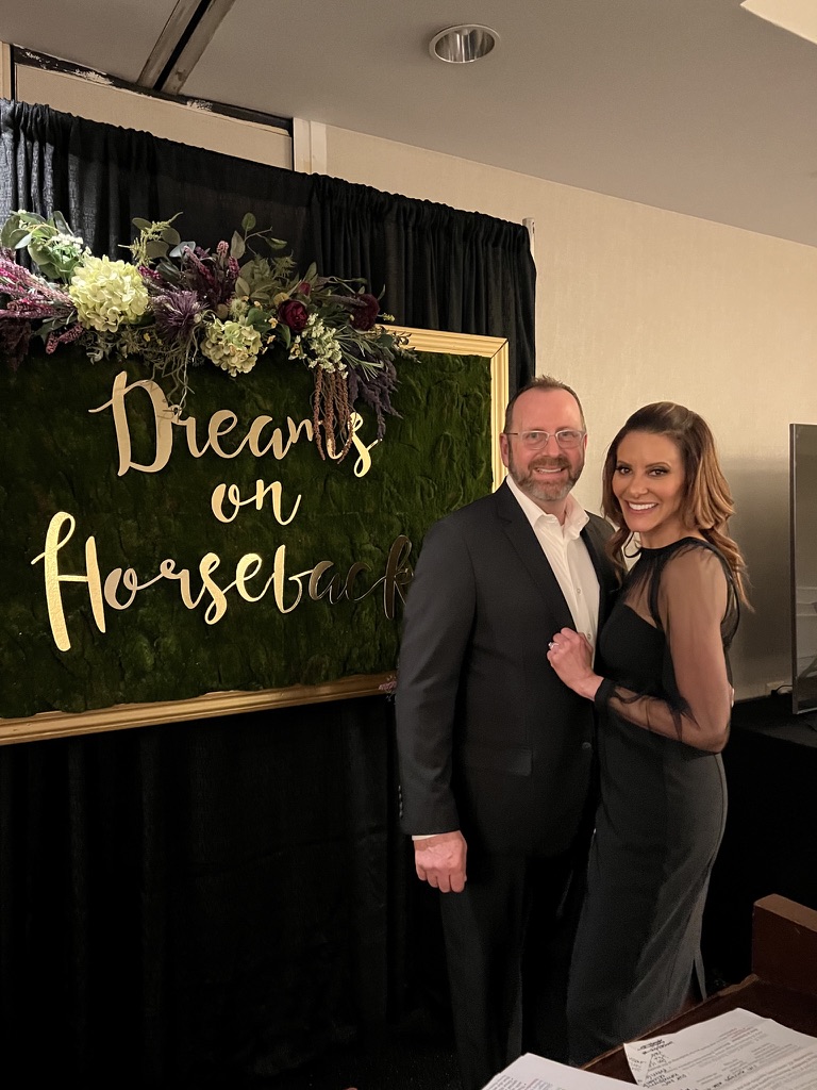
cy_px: 545
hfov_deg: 53.1
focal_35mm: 26
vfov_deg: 67.3
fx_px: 818
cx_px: 408
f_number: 1.5
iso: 1000
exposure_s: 1/30
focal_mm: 5.7
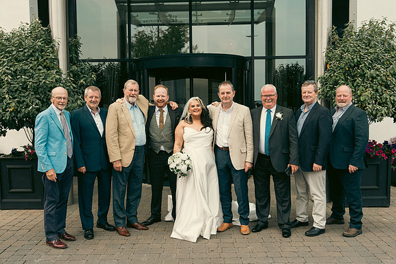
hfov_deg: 55.8
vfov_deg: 38.9
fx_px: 374
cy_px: 132
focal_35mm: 34
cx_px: 198
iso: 125
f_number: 5
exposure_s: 1/250
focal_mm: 34
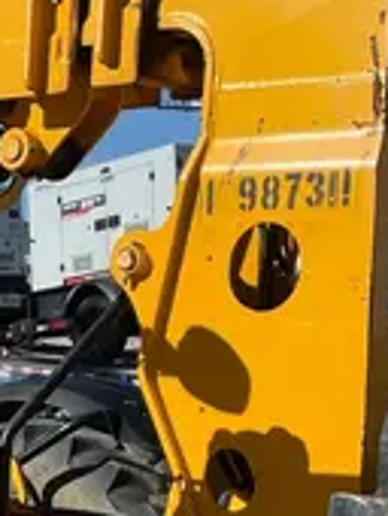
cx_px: -236
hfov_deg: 12.4
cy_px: 581
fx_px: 1670
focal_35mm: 112
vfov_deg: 16.9
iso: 32
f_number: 1.6
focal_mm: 4.2
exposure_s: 1/4292
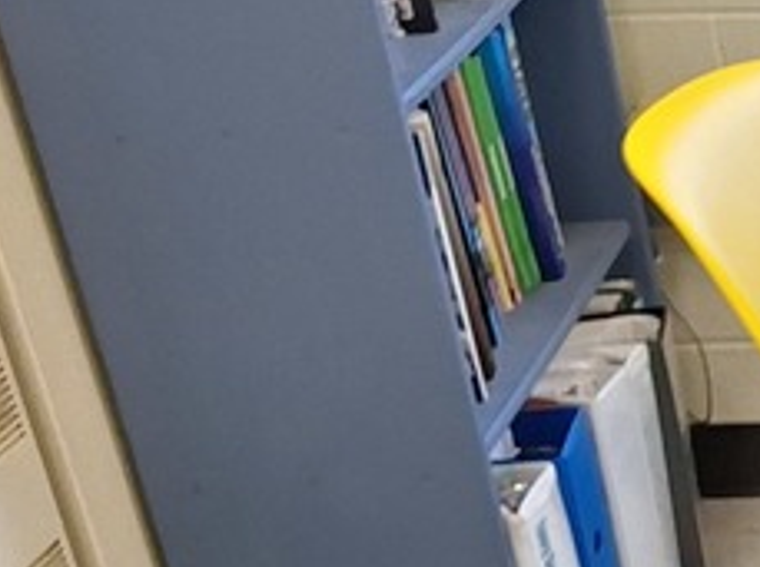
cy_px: 547
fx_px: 2258
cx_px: 1523
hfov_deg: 15.3
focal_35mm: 103
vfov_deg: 14.1
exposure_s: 1/141
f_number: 1.8
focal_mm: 5.54
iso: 40
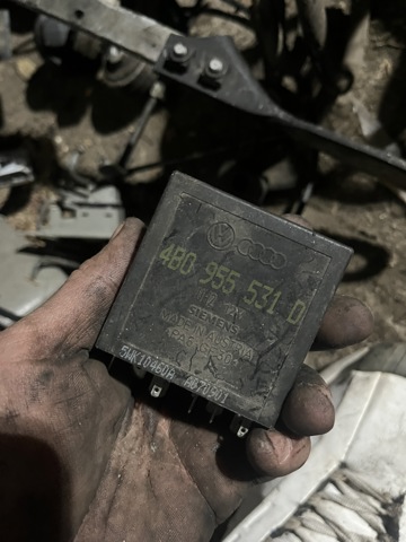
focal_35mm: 26
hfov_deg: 53.1
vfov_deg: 67.3
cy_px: 271
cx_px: 203
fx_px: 407
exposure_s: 1/30
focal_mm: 5.1
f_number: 1.6
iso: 800
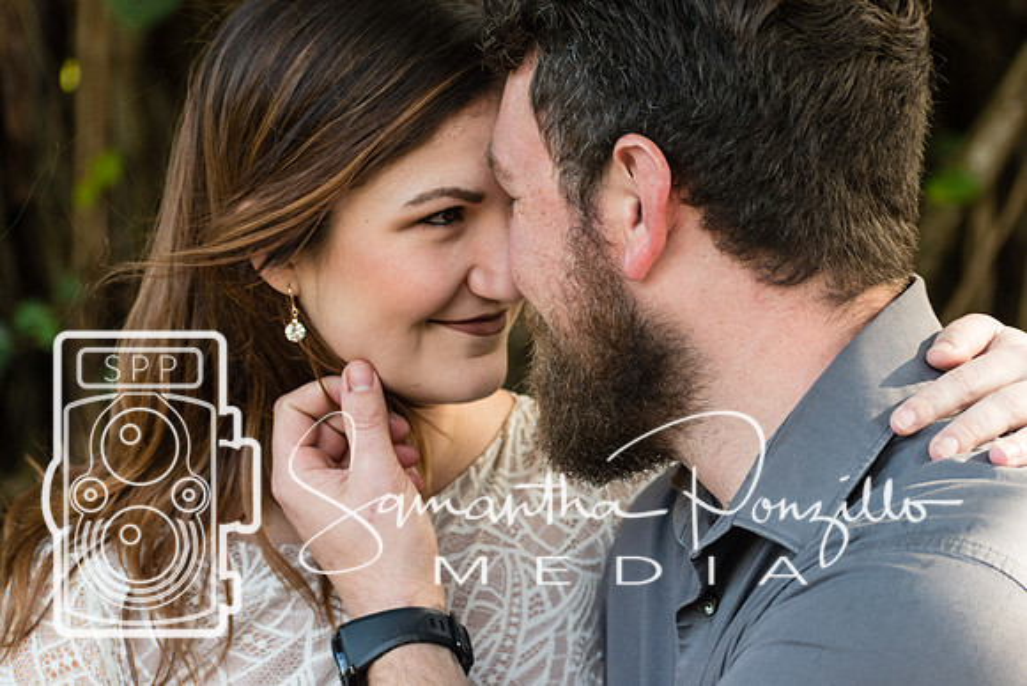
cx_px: 514
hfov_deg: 19.5
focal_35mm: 105
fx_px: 2996
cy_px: 343
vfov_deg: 13.0
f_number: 4.5
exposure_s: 1/250
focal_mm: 70
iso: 560
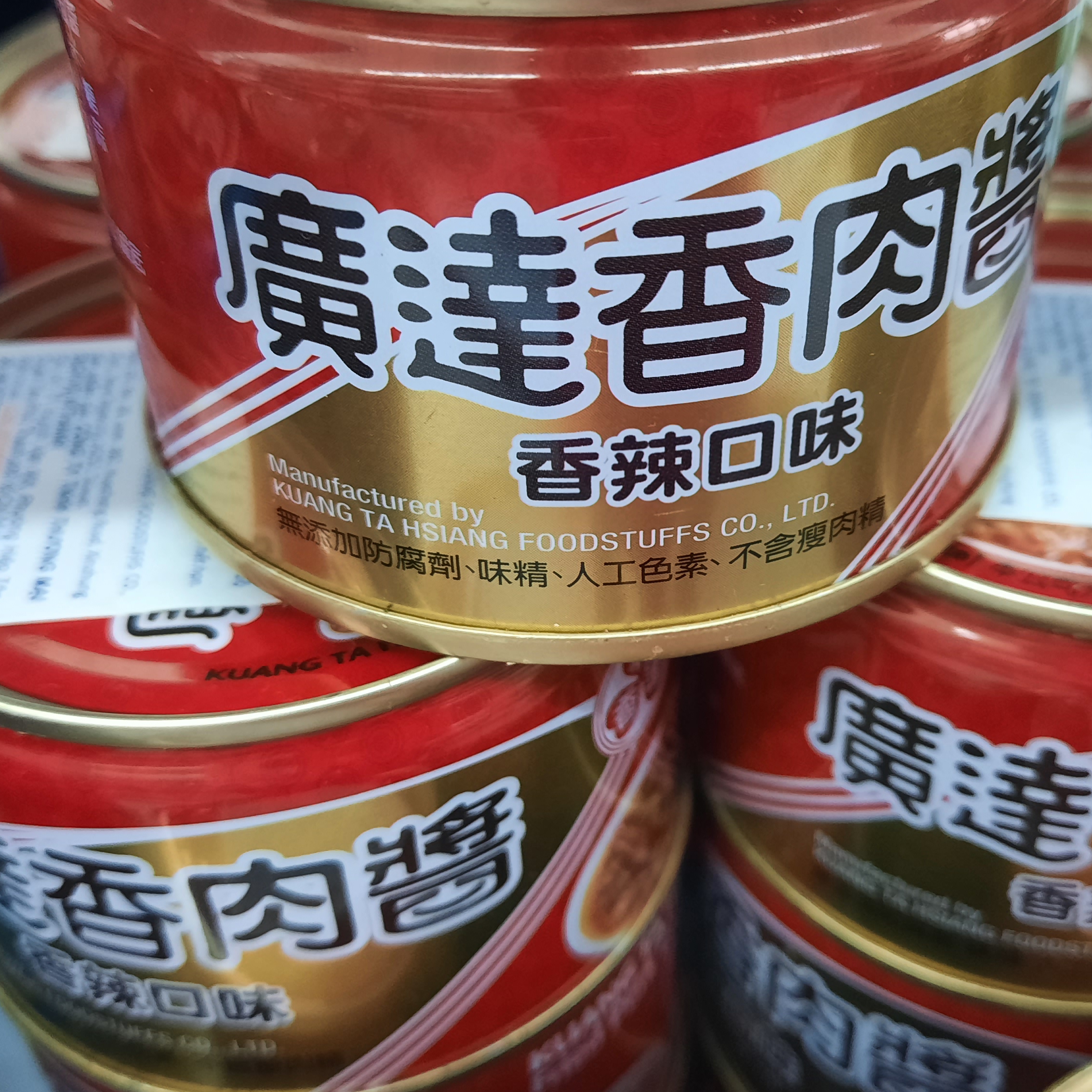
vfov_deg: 42.8
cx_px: 621
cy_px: 510
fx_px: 1392
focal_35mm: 39
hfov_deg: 42.7
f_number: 2
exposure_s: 1/50
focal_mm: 4.6
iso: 400
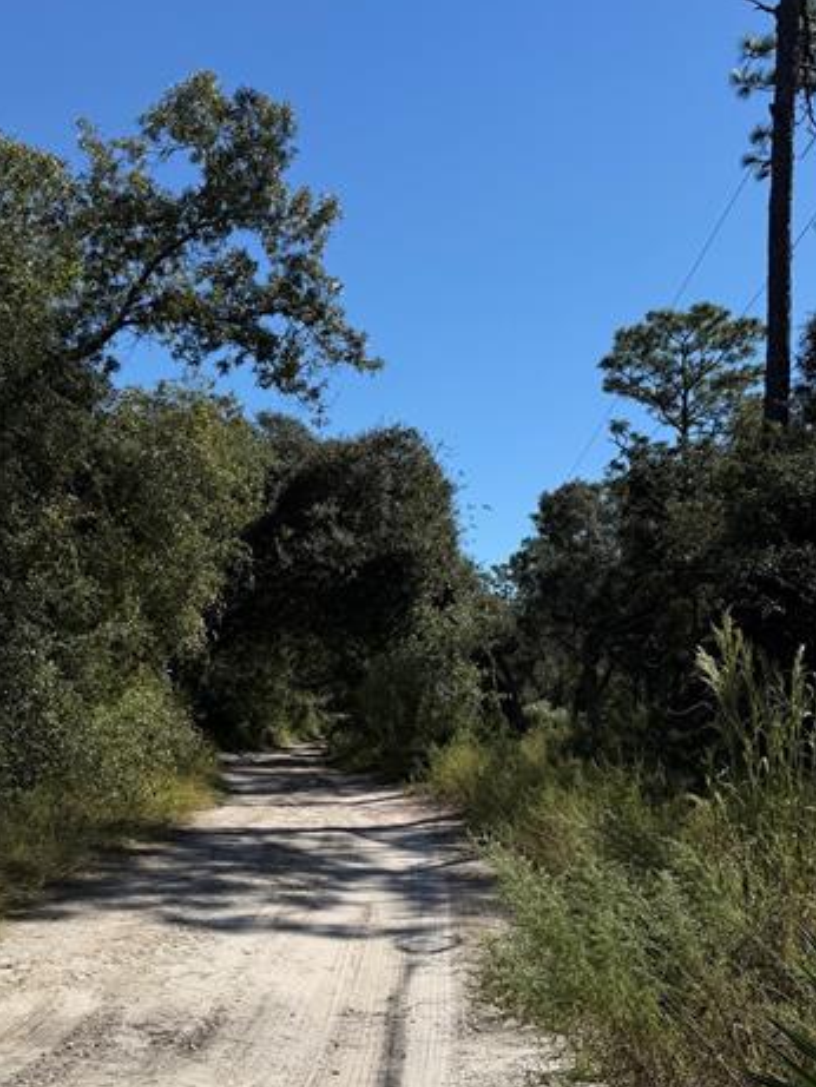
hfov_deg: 35.7
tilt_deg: +3.1
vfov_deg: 46.5
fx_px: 1257
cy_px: 653
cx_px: 290
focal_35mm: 40
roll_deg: -2.5
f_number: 1.78
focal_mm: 6.76
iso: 80
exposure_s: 1/11905
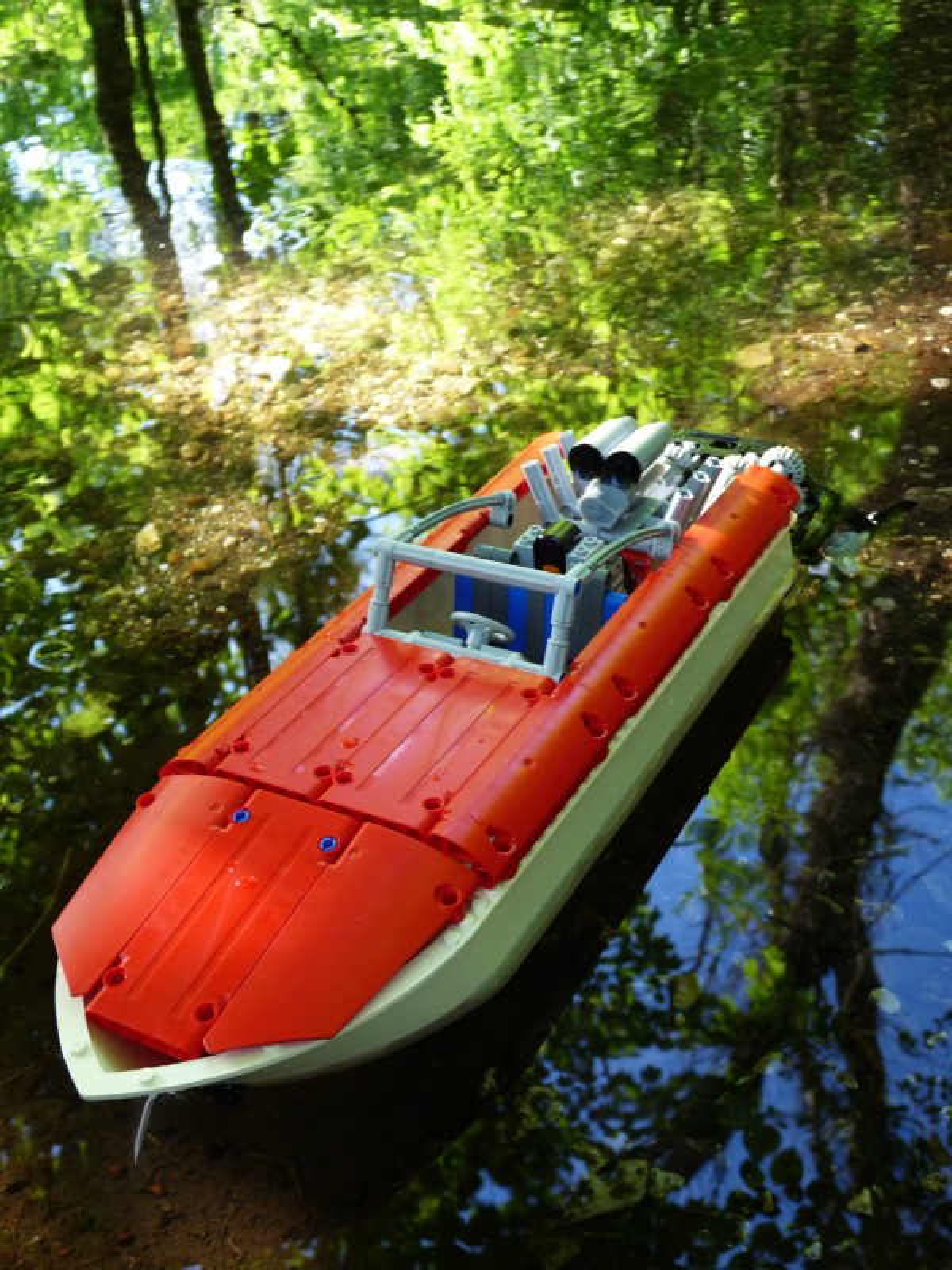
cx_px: 476
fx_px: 1540
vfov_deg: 44.8
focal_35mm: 42
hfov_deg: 34.3
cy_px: 635
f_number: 3
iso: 200
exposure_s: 1/80
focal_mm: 7.4
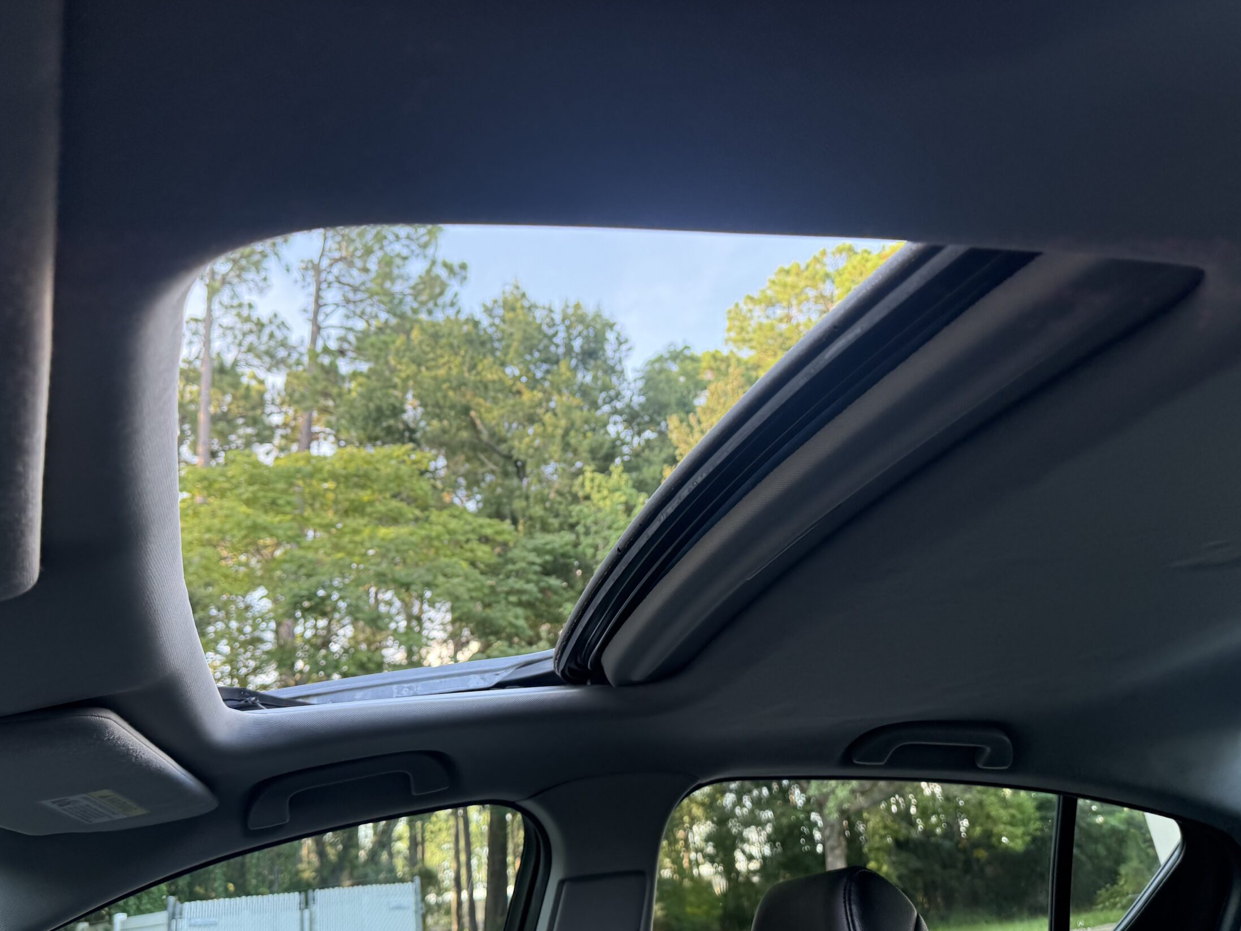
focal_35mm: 28
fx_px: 1004
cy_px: 428
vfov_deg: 49.7
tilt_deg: +27.9
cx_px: 552
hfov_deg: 63.3
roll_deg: +6.9
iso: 125
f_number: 1.78
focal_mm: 6.76
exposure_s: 1/166
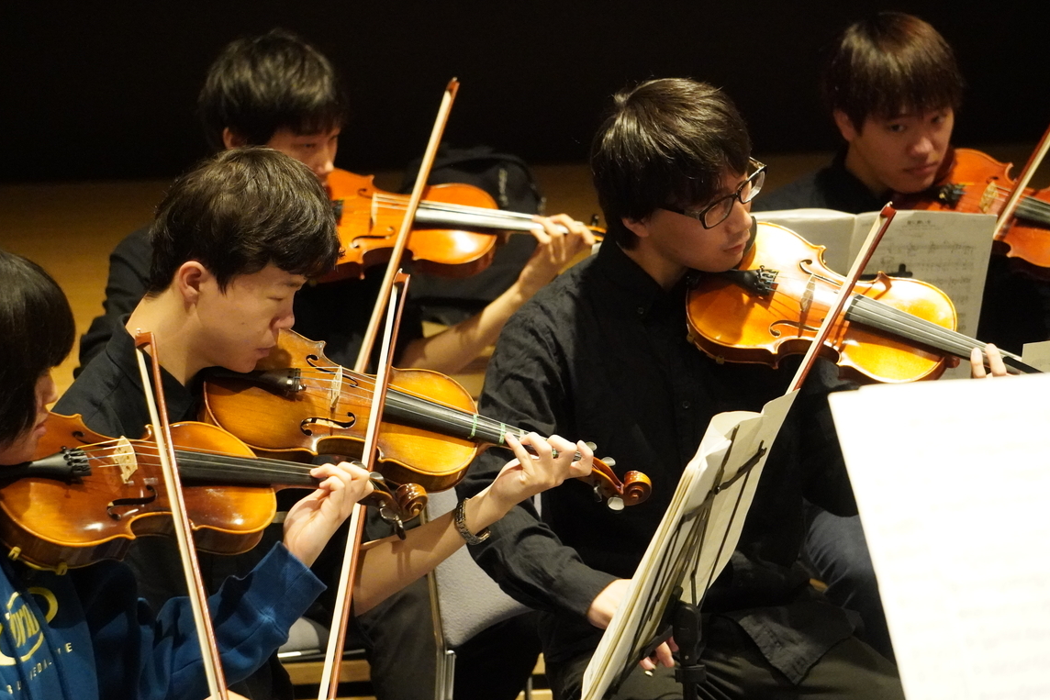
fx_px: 5600
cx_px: 500
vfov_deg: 7.2
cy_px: 340
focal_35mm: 192
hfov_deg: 10.7
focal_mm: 122
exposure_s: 1/125
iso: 10000
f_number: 5.6
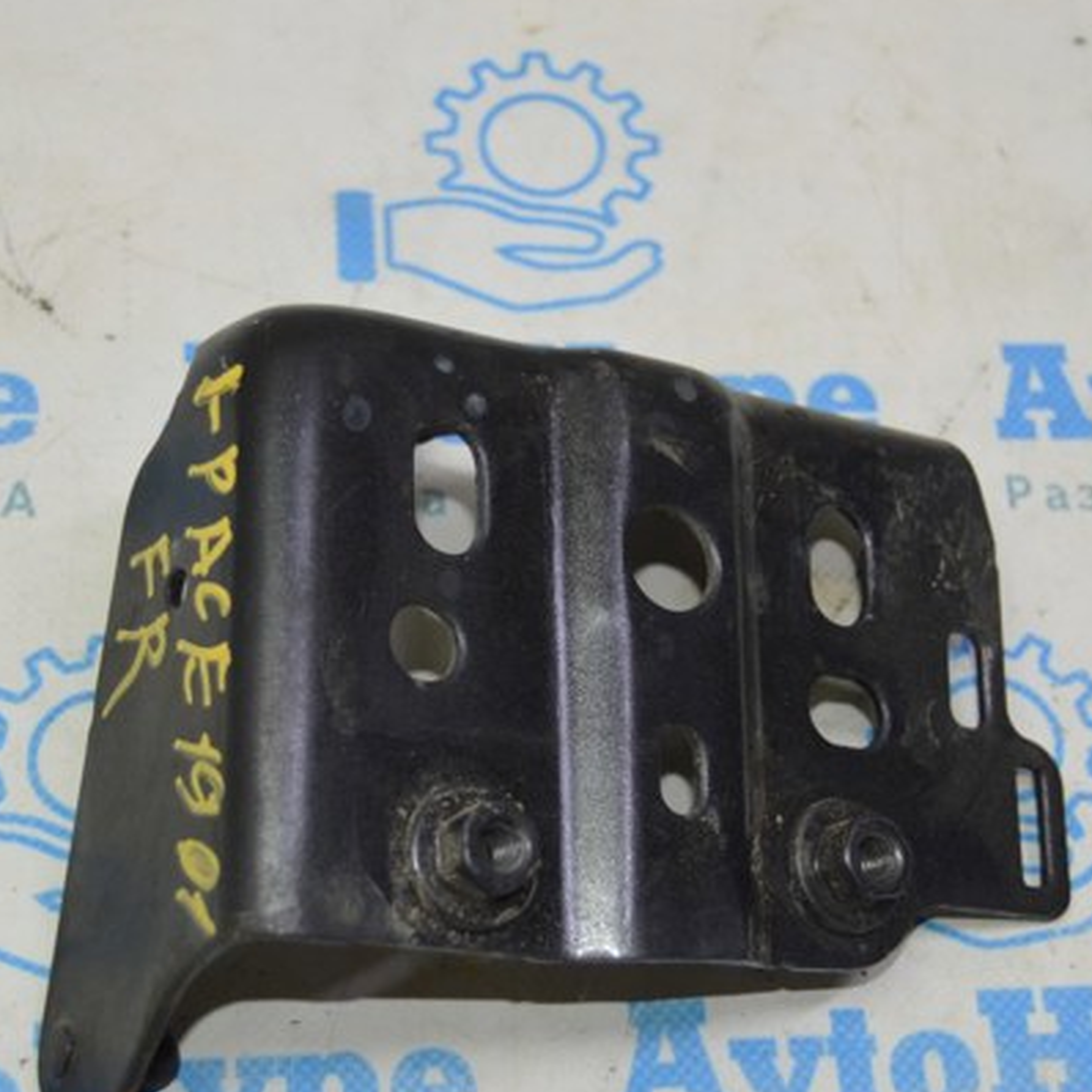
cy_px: 564
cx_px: 565
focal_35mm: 72
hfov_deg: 24.1
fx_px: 2558
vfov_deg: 24.1
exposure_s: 1/60
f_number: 4.5
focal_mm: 35
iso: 560
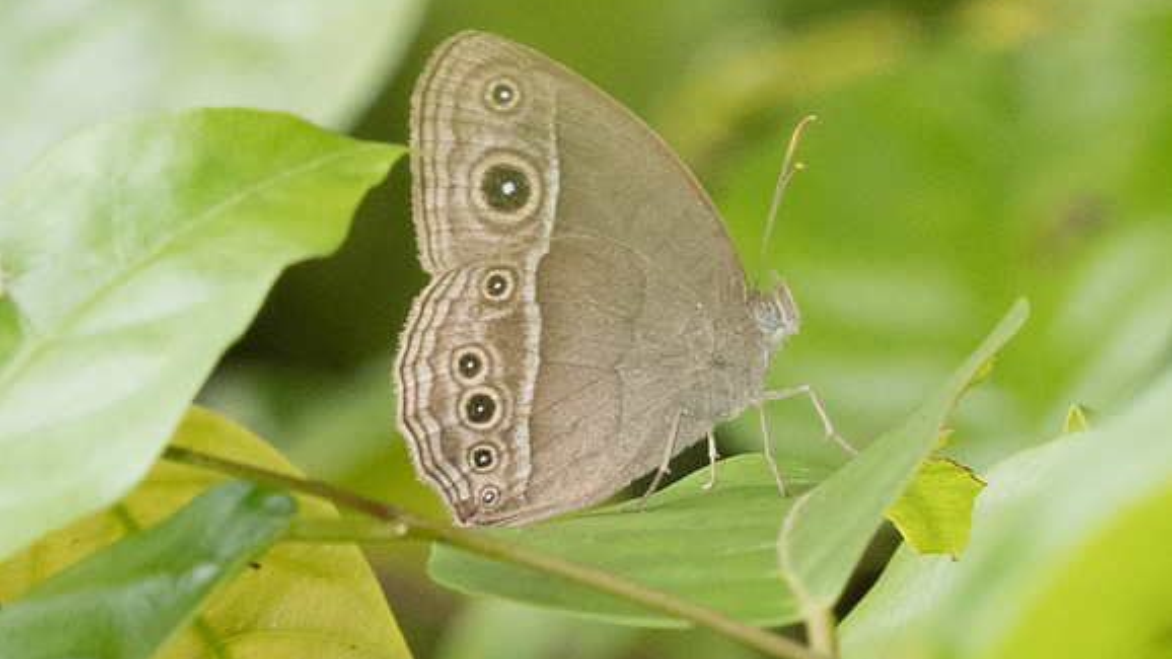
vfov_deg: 1.1
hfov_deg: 2.0
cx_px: 586
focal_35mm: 1093
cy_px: 289
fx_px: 33964
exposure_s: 1/250
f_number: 10
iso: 800
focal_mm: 150
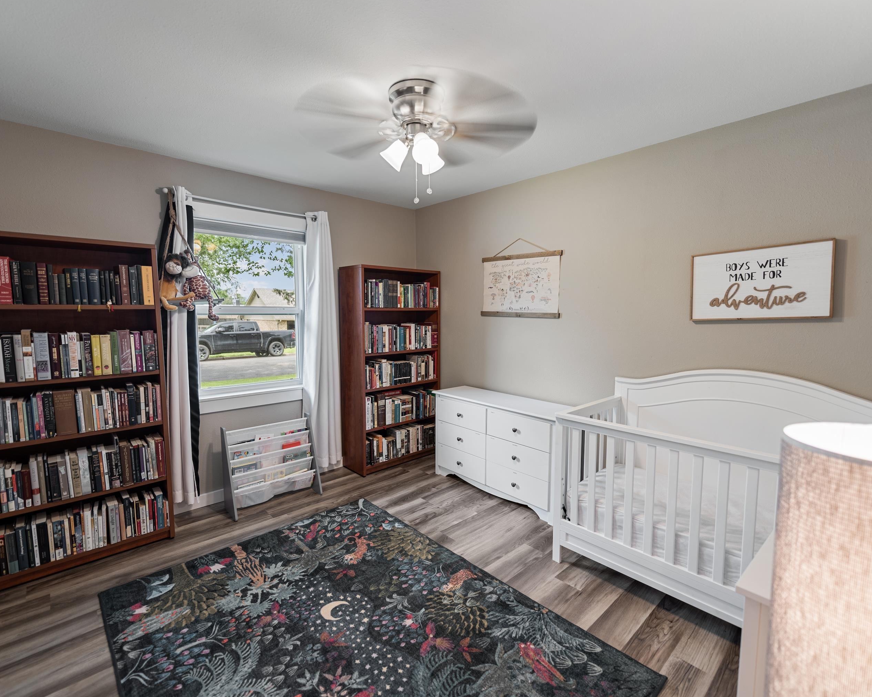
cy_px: 349
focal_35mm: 16
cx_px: 430
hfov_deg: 93.1
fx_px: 413
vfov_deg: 80.4
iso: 100
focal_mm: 14
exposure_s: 1/15
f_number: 2.8
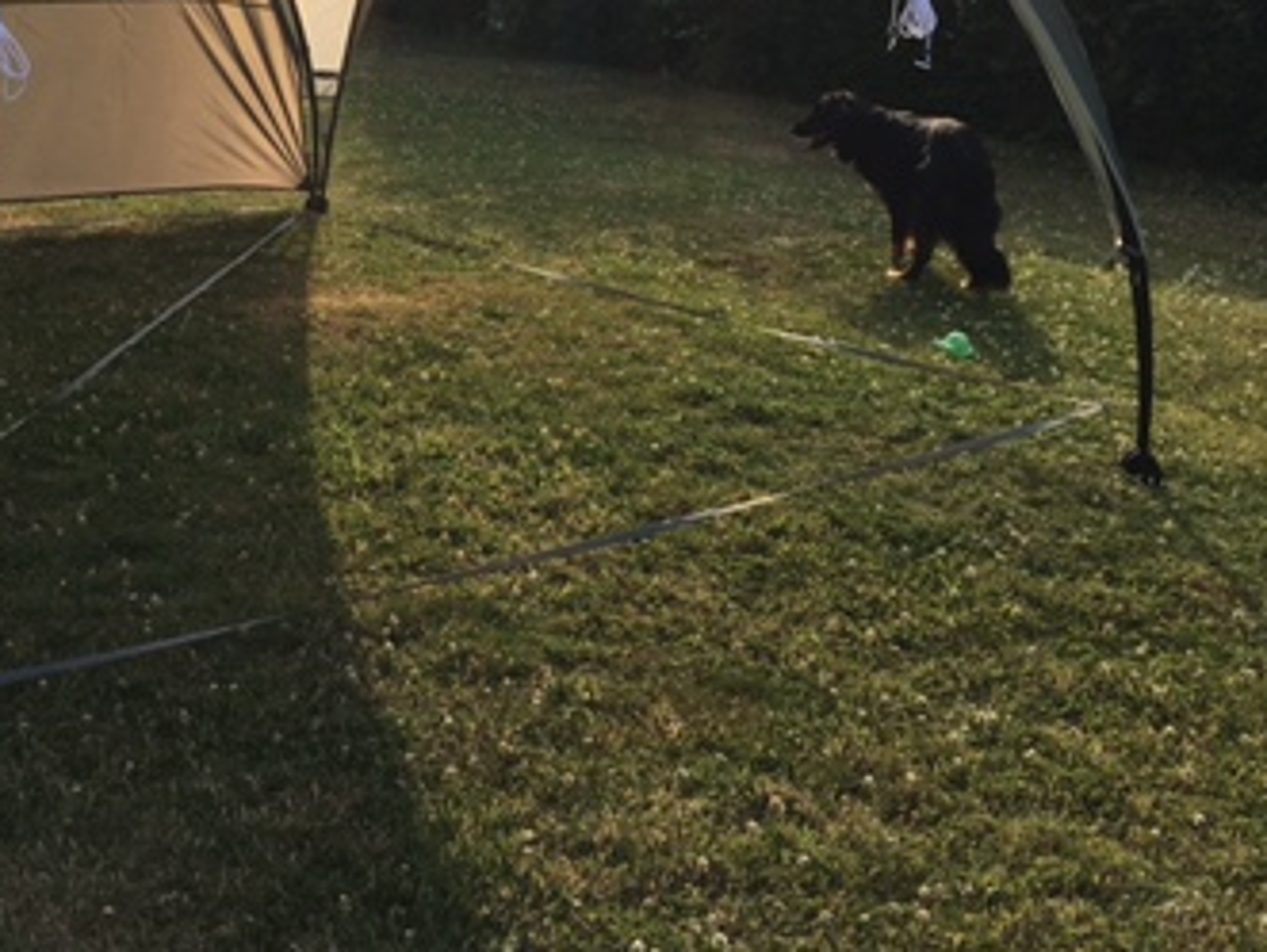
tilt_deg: -10.0
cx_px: 256
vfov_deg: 25.5
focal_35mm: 56
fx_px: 2052
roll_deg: -0.6
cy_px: 126
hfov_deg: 33.3
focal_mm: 4.15
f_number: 2.2
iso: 25
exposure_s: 1/827
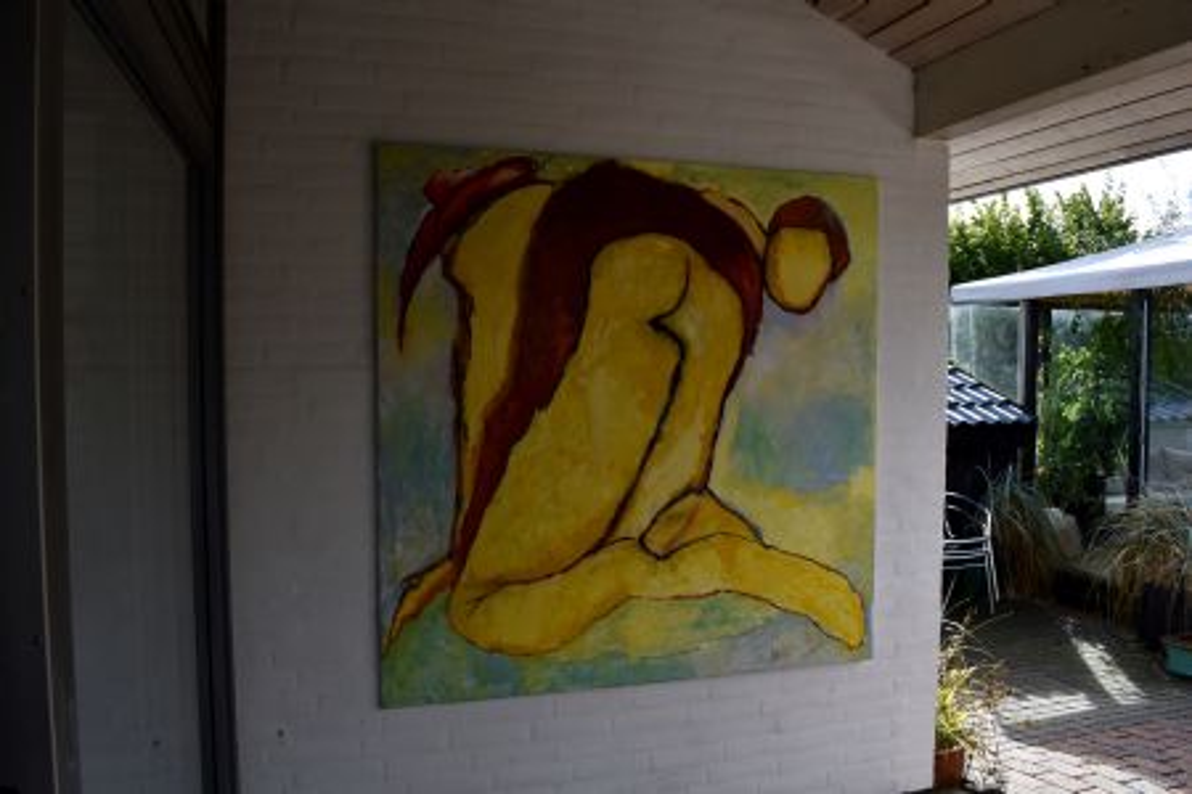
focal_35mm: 27
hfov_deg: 67.4
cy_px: 397
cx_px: 596
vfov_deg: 47.9
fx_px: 894
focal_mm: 18
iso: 320
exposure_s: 1/250
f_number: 8
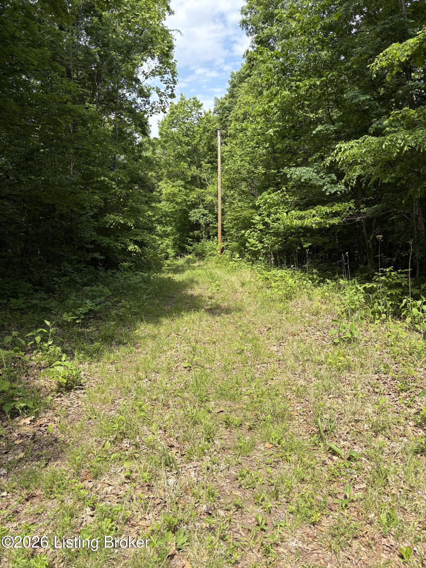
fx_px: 427
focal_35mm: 26
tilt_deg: -9.8
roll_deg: +0.1
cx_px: 213
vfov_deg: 67.3
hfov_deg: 53.1
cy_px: 284
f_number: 1.6
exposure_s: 1/1484
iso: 50
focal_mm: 5.96
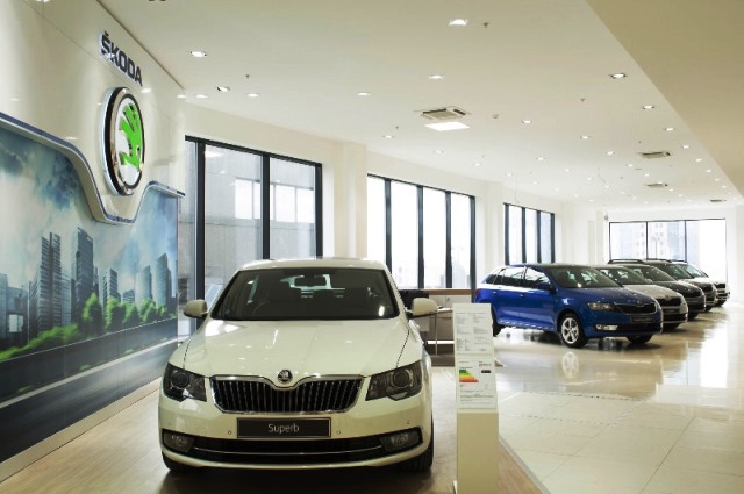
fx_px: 681
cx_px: 372
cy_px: 247
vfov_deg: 39.9
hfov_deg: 57.3
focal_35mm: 33
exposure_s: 1/15
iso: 200
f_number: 9
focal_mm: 22
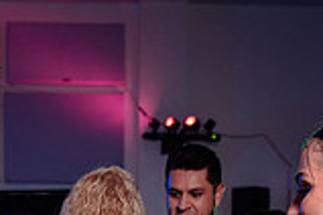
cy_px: 376
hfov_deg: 18.8
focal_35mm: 109
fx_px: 978
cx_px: 154
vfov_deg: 11.7
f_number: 3.2
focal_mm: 29
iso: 800
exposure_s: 1/80
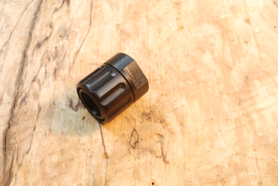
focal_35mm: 60
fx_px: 464
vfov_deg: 22.7
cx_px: 139
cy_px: 93
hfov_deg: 33.4
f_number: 22
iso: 200
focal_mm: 40
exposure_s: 1/6
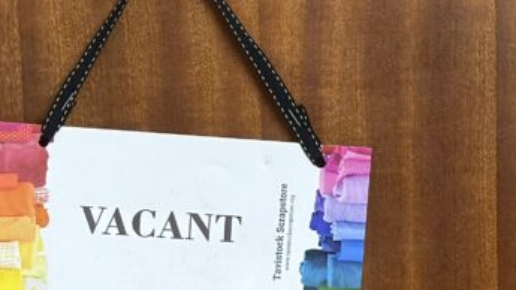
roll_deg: +0.6
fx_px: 2121
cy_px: 190
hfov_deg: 13.9
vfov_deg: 7.8
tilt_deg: -9.9
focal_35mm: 155
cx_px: 322
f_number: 1.78
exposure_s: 1/50
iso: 200
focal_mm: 6.86
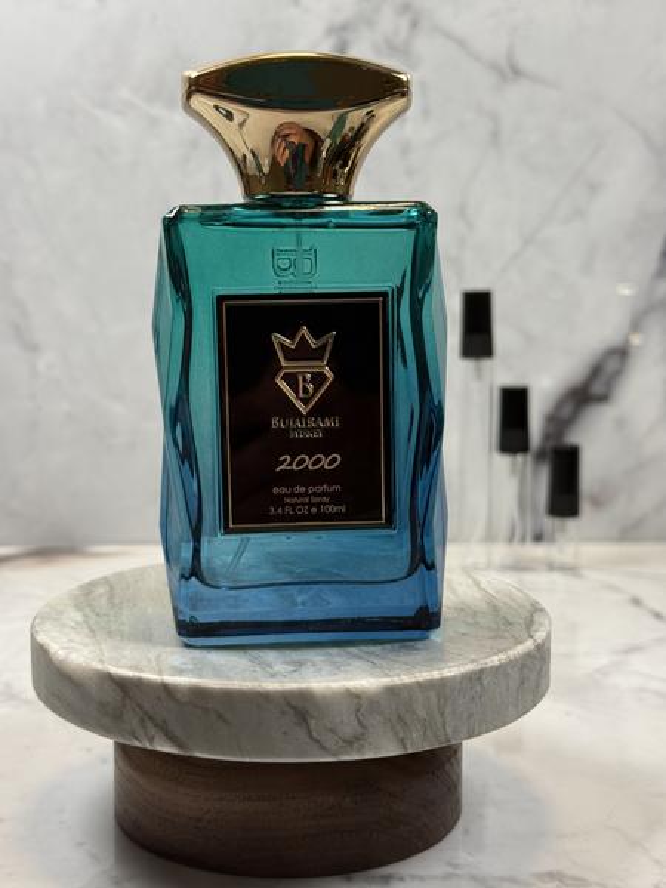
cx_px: 333
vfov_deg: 39.7
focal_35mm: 48
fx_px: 1231
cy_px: 444
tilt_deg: -6.3
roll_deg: -0.7
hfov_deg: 30.3
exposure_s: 1/143
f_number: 1.78
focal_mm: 6.76
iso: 100
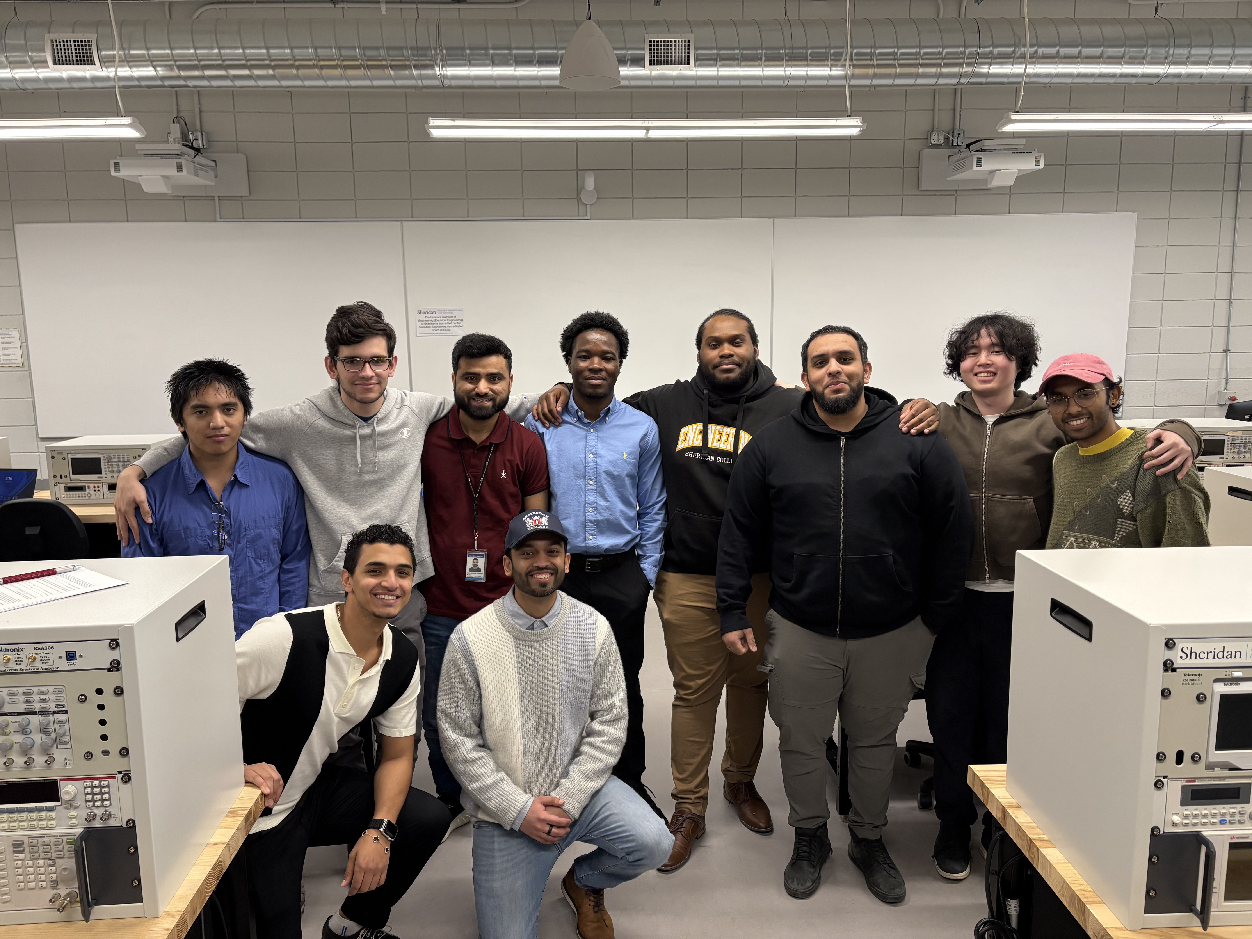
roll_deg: +0.6
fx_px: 940
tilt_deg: -9.2
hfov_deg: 67.3
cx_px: 626
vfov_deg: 53.1
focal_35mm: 26
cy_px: 470
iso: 200
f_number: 1.6
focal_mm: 5.96
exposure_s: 1/120
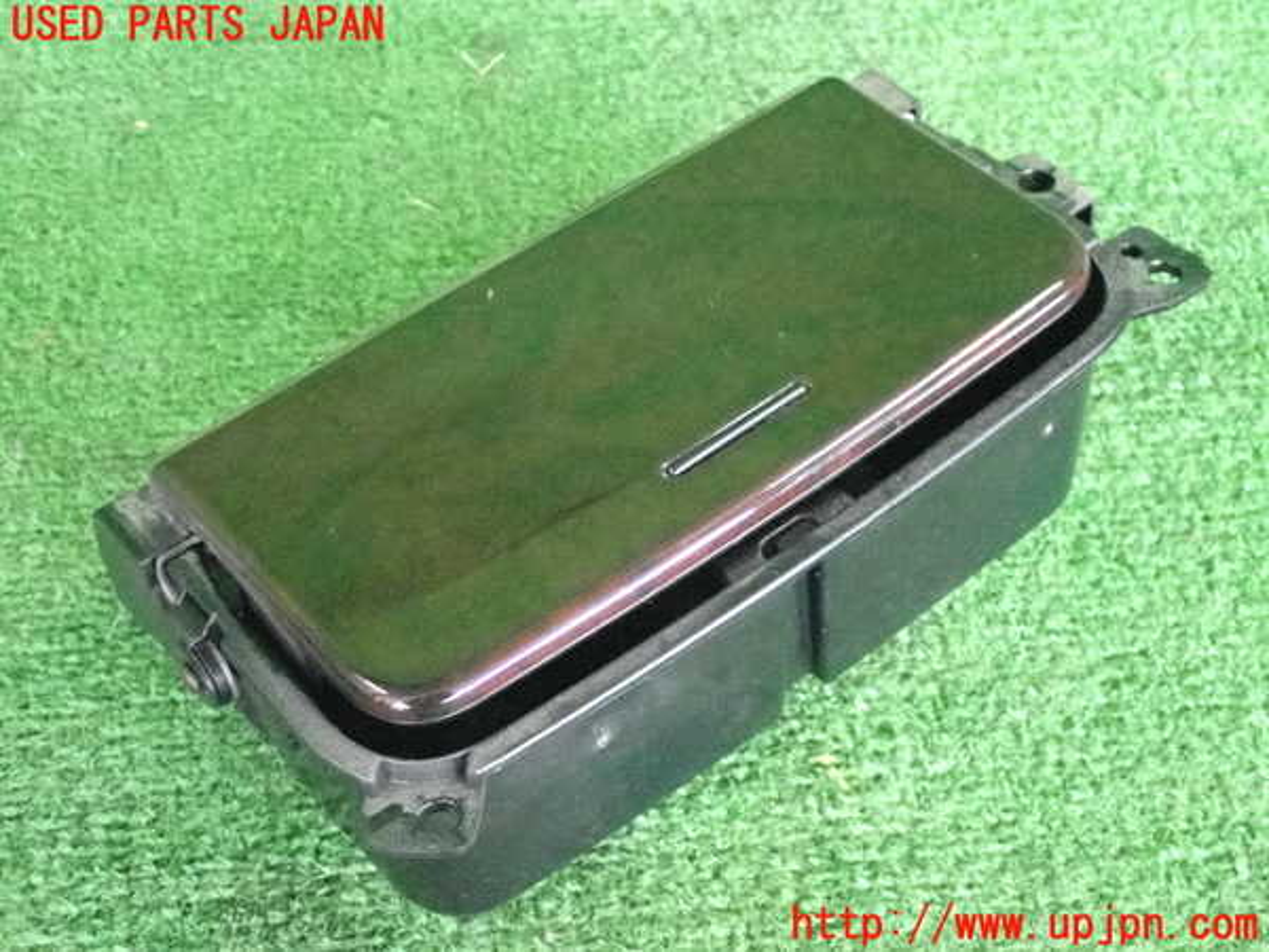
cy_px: 476
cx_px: 634
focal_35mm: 58
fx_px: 2126
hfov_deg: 33.2
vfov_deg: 25.2
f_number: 3.5
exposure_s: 1/125
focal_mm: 10.35
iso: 5000
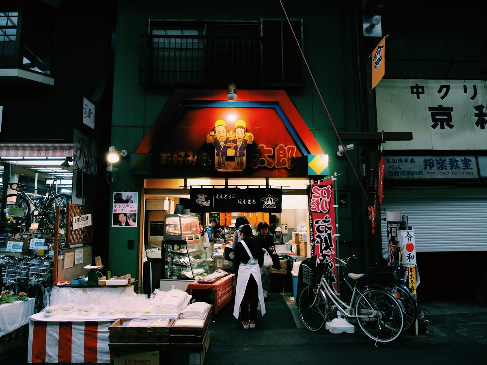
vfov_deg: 56.8
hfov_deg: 71.6
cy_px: 182
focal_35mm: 24
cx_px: 244
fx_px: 338
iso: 800
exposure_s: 1/60
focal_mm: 12
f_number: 4.5
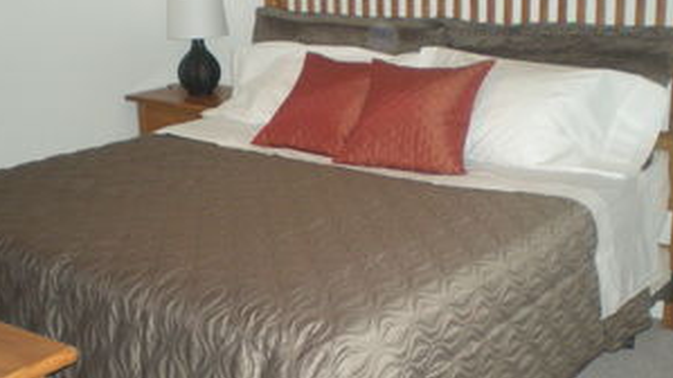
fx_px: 910
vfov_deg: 23.4
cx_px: 329
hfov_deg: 40.6
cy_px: 238
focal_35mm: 51
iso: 385
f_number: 3.1
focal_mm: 6.3
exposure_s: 1/60
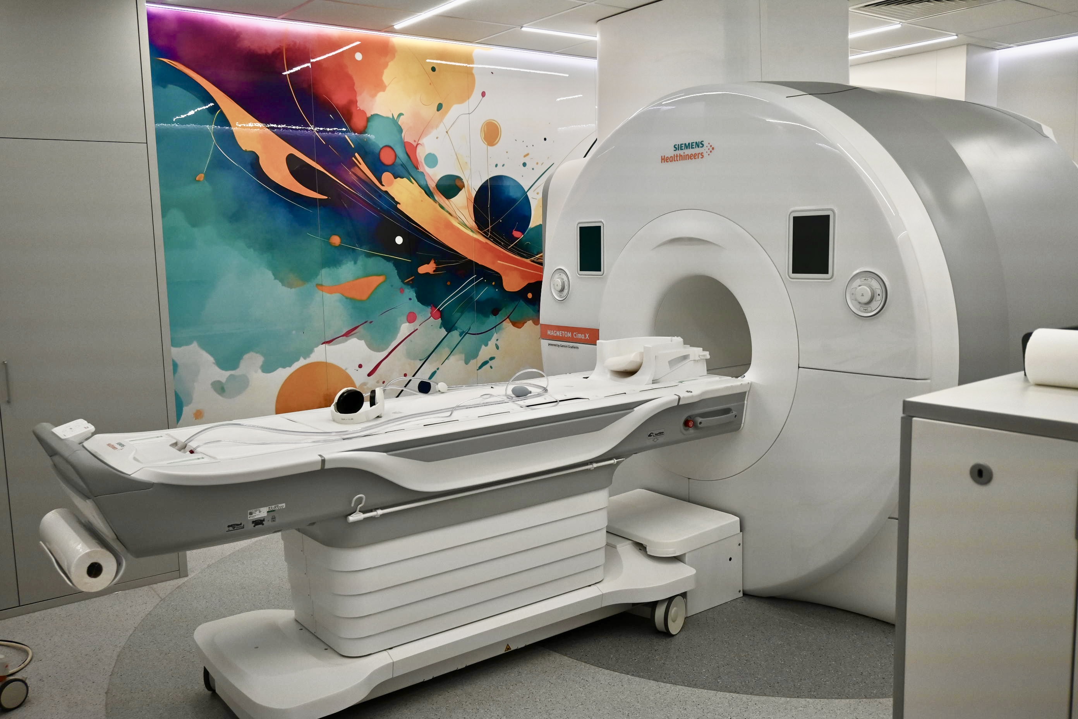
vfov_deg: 42.6
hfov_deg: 60.7
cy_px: 360
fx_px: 921
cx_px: 539
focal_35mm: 31
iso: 400
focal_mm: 20.5
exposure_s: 1/200
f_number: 3.8
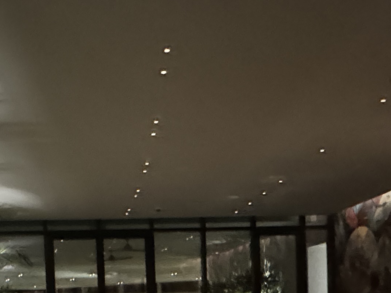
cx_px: 134
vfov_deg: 24.9
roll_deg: +2.0
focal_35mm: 53
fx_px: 599
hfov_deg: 35.8
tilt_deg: -3.6
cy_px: 348
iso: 1600
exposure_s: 1/30
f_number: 2.2
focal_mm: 2.22
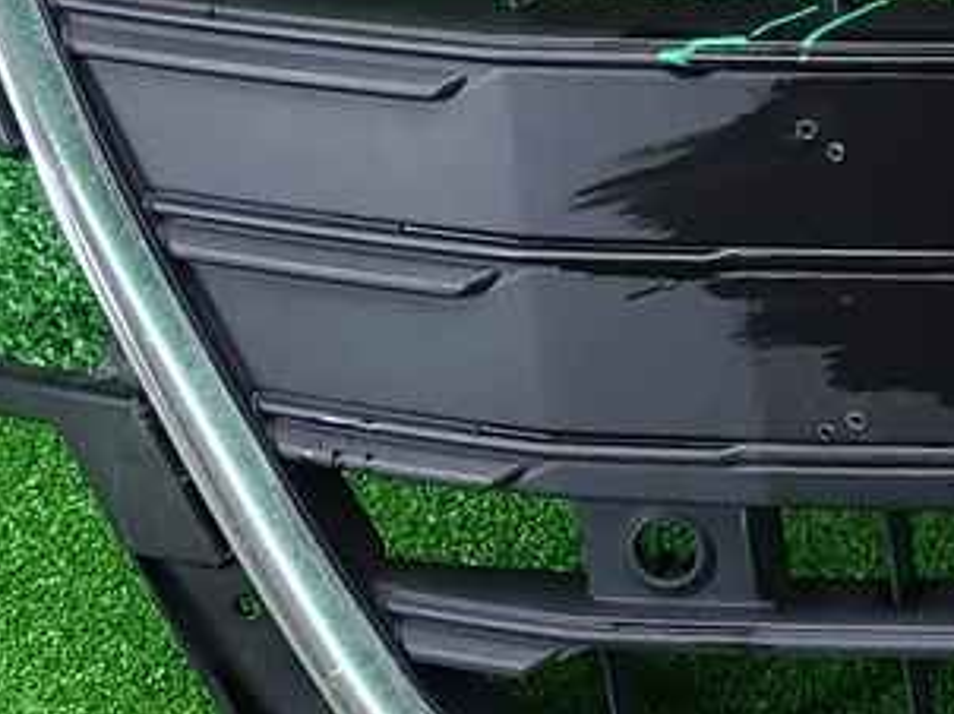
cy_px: 0
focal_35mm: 124
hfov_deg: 14.3
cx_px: 1655
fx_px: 3415
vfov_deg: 11.8
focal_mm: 5.4
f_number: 1.8
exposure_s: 1/50
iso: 269
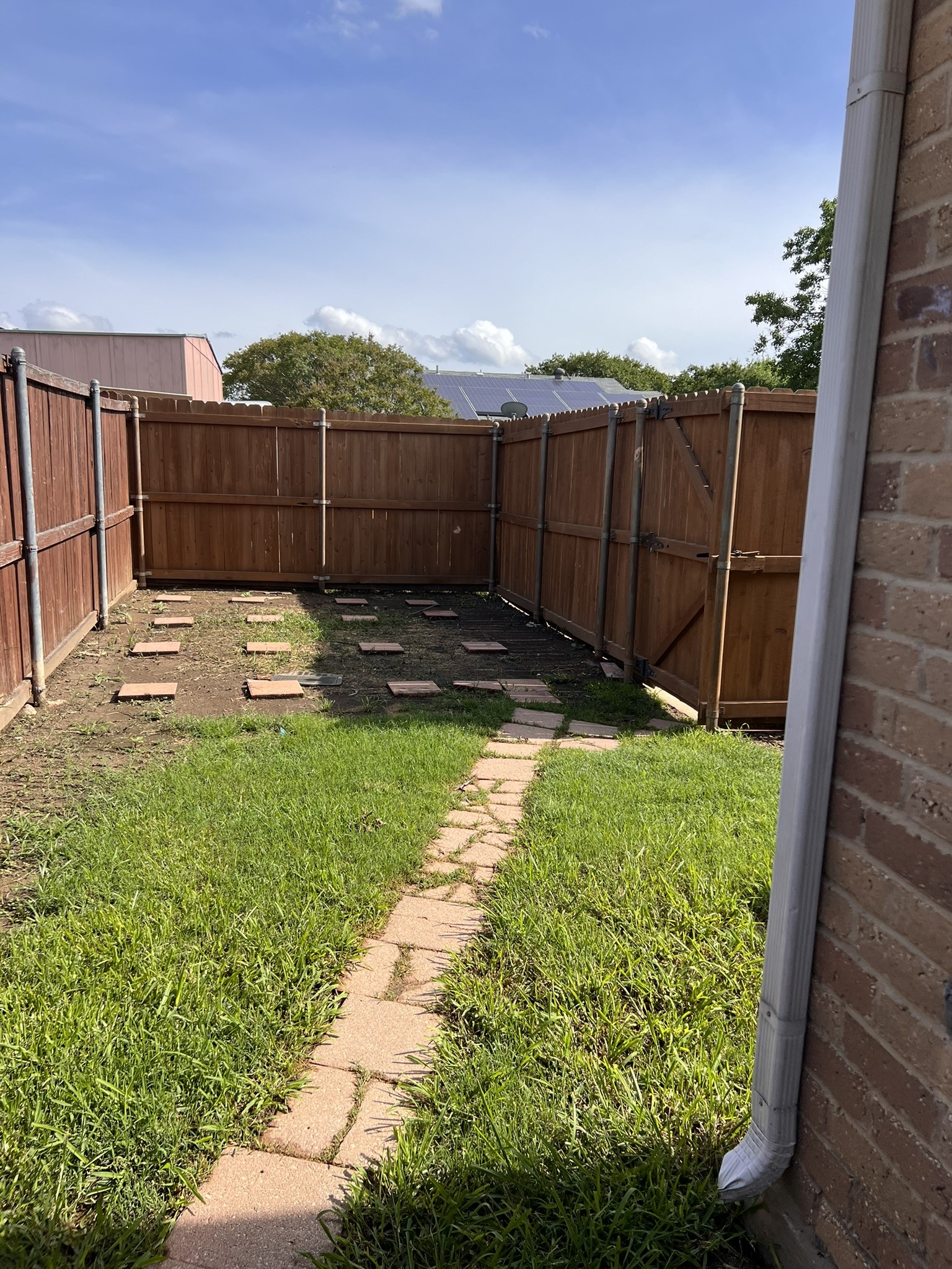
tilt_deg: -12.0
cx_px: 476
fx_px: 953
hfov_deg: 53.1
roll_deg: -2.4
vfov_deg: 67.3
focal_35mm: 26
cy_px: 634
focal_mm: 5.7
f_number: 1.5
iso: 50
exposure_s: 1/3165
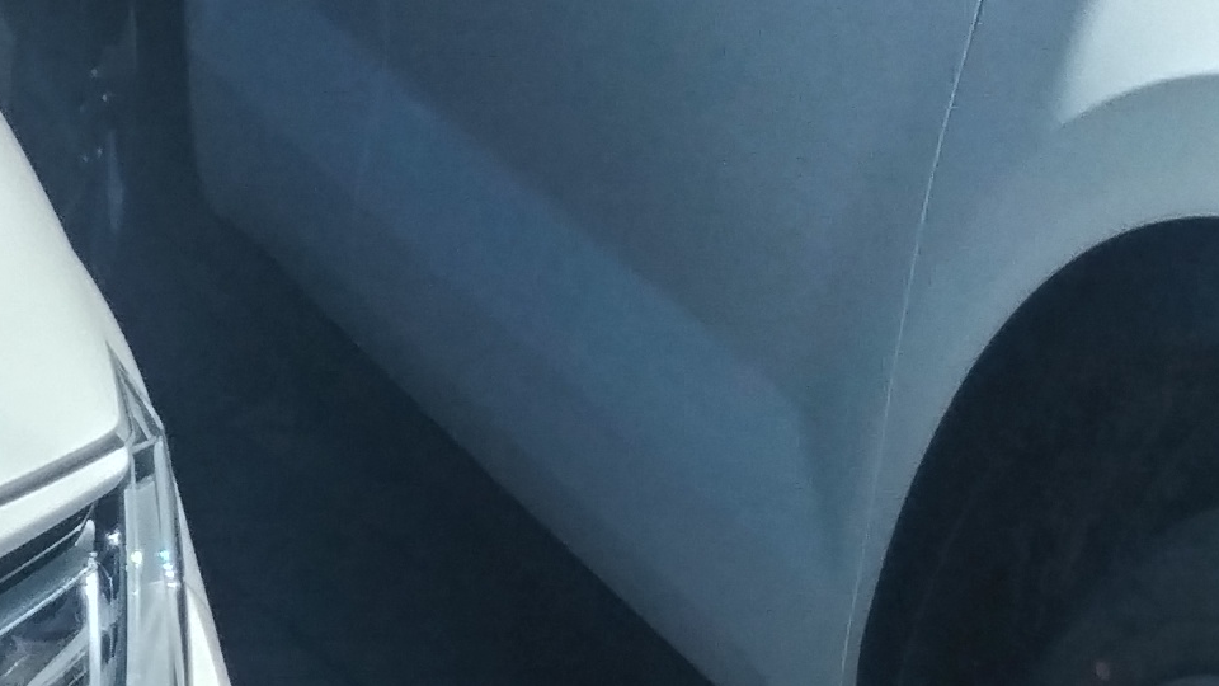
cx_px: -1571
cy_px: 467
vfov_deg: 8.9
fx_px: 4396
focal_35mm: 136
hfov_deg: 12.7
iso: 100
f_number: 1.8
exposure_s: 1/2266
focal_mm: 4.75
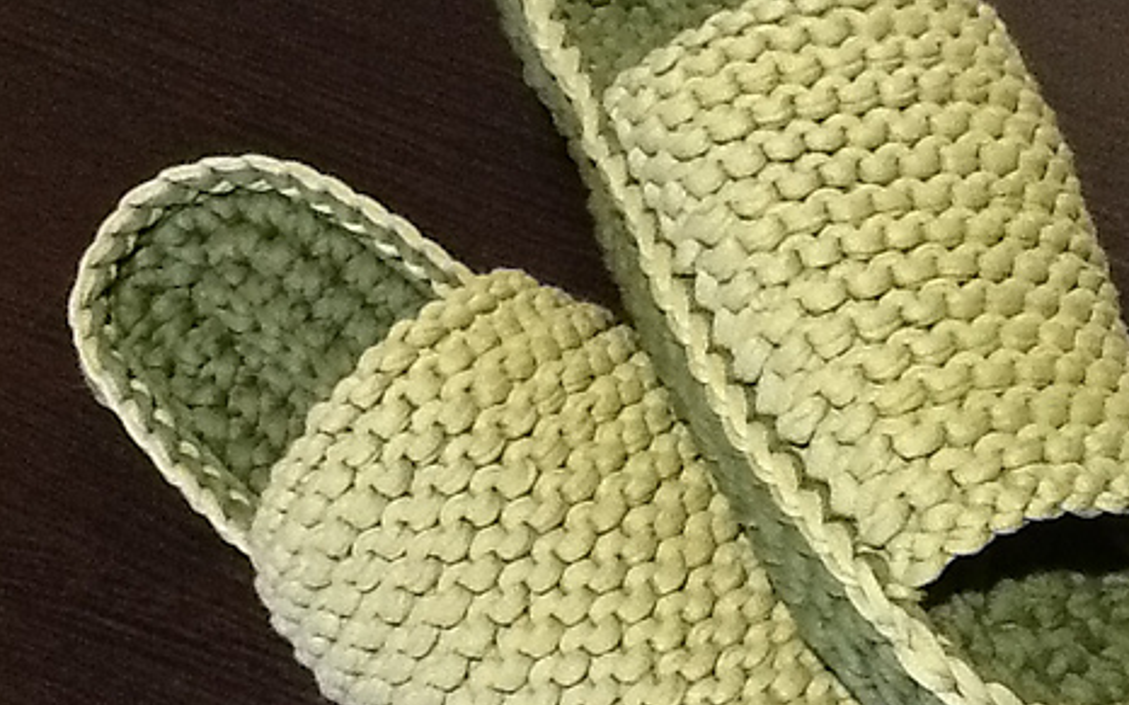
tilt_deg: -62.2
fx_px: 1969
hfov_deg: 31.8
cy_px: 446
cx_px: 712
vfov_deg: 20.3
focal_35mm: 64
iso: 320
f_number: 2.4
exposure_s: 1/17
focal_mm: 2.03
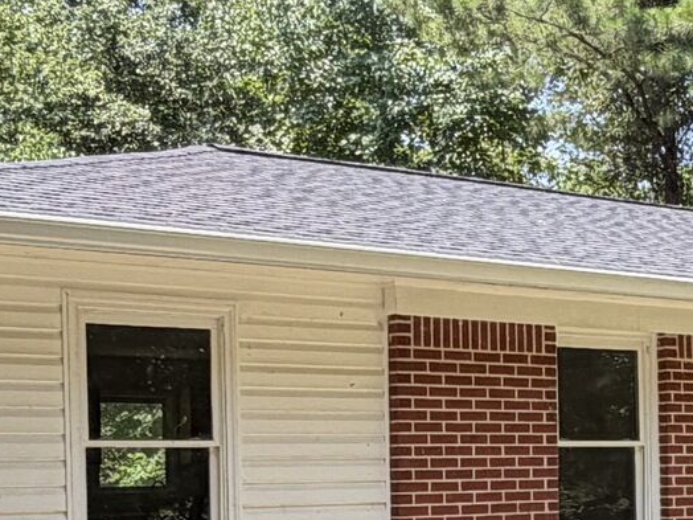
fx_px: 1642
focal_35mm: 82
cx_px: 577
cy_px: 505
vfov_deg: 17.6
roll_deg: +1.0
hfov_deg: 23.4
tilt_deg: -1.0
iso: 40
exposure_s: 1/237
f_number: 2.2
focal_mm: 2.22
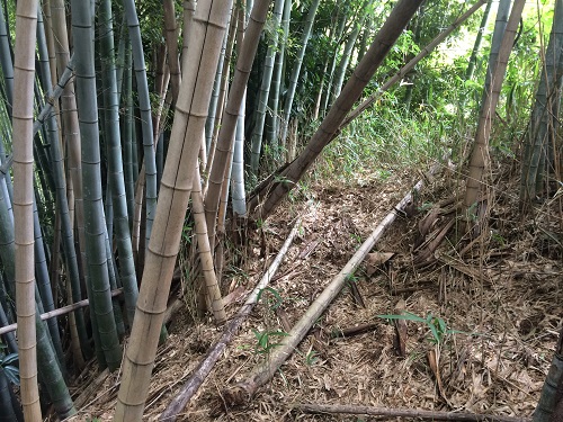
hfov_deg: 61.7
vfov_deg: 48.2
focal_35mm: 29
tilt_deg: -23.3
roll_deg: -0.3
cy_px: 211
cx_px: 282
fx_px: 472
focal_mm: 4.15
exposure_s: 1/30
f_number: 2.2
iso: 80
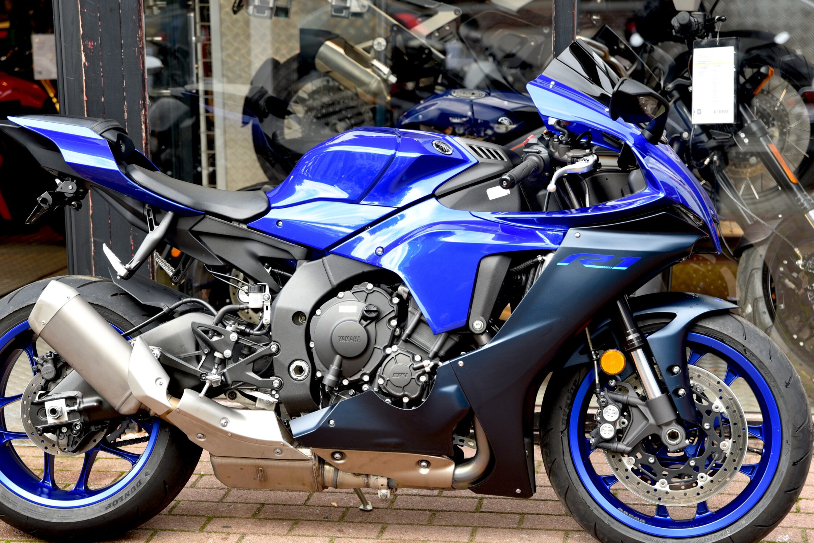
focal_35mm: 80
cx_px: 369
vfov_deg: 17.1
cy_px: 300
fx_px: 1809
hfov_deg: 25.3
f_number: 3.5
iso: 200
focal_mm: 70
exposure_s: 1/60
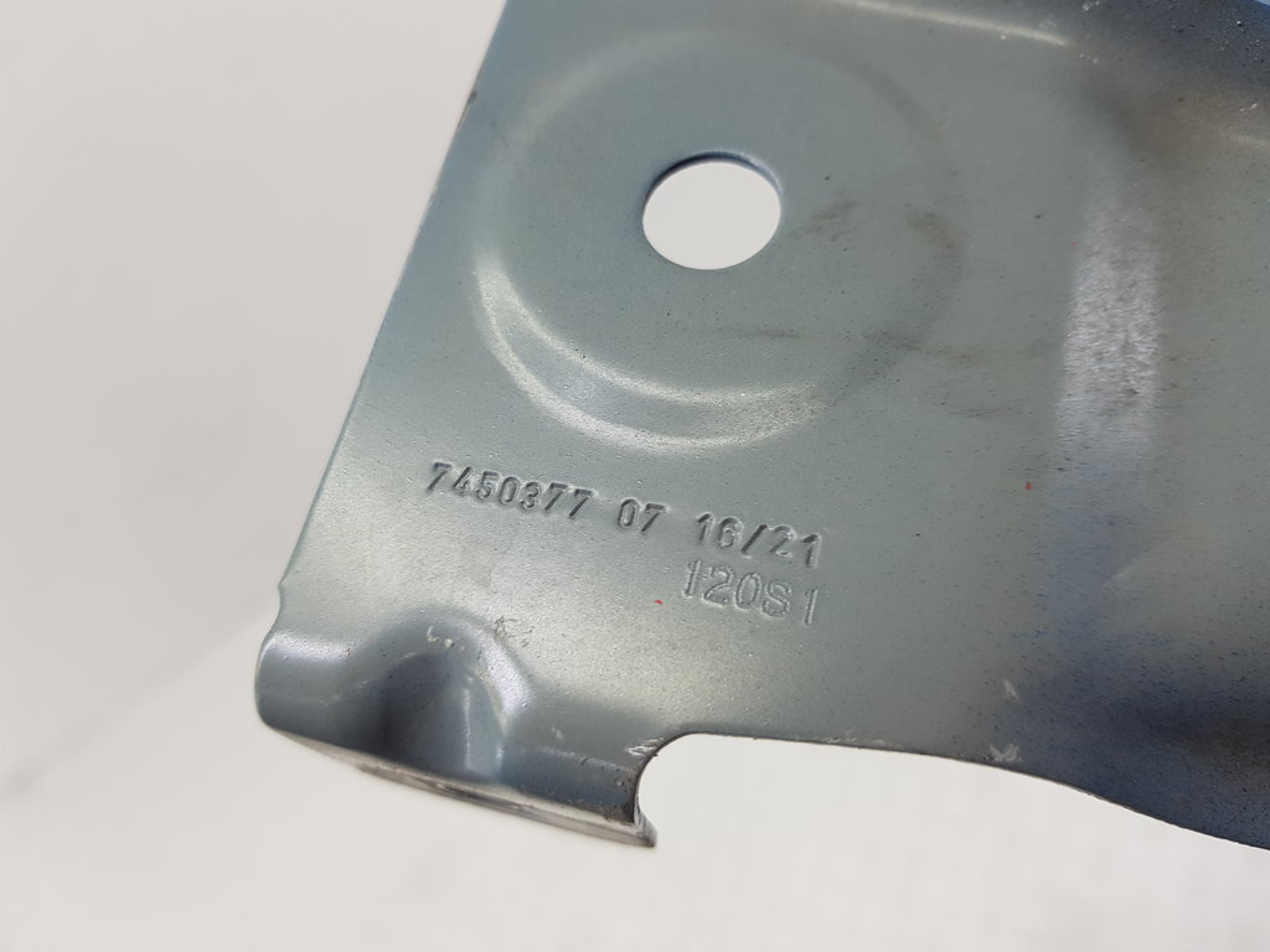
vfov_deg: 53.1
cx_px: 635
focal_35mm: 26
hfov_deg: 67.3
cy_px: 476
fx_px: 954
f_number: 1.7
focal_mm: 4.2
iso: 50
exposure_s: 1/100
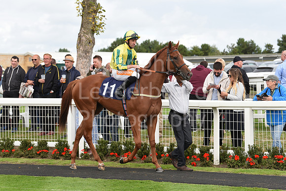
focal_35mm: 122
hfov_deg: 16.8
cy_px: 96
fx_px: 969
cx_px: 143
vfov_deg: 11.2
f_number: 5.6
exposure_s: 1/1250
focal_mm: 122
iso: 500
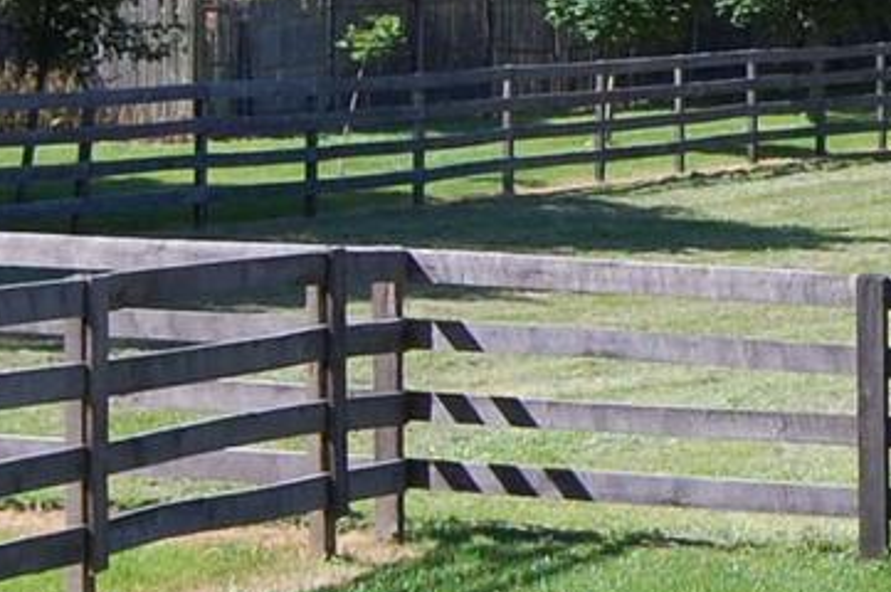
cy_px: 58
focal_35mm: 204
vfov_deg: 6.7
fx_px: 5044
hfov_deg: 9.9
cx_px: 1224
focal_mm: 24
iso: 200
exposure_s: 1/250
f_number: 8
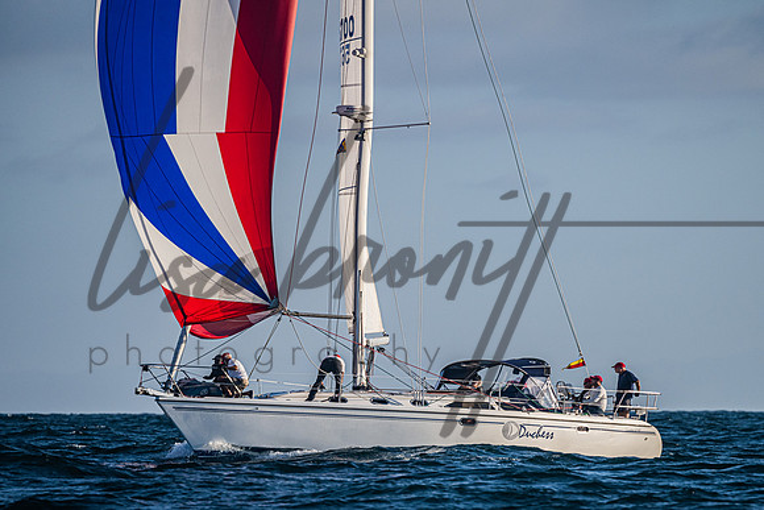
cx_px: 424
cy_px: 321
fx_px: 10860
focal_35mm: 512
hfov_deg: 4.0
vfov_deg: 2.7
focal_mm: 400
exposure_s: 1/2500
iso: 400
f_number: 6.3
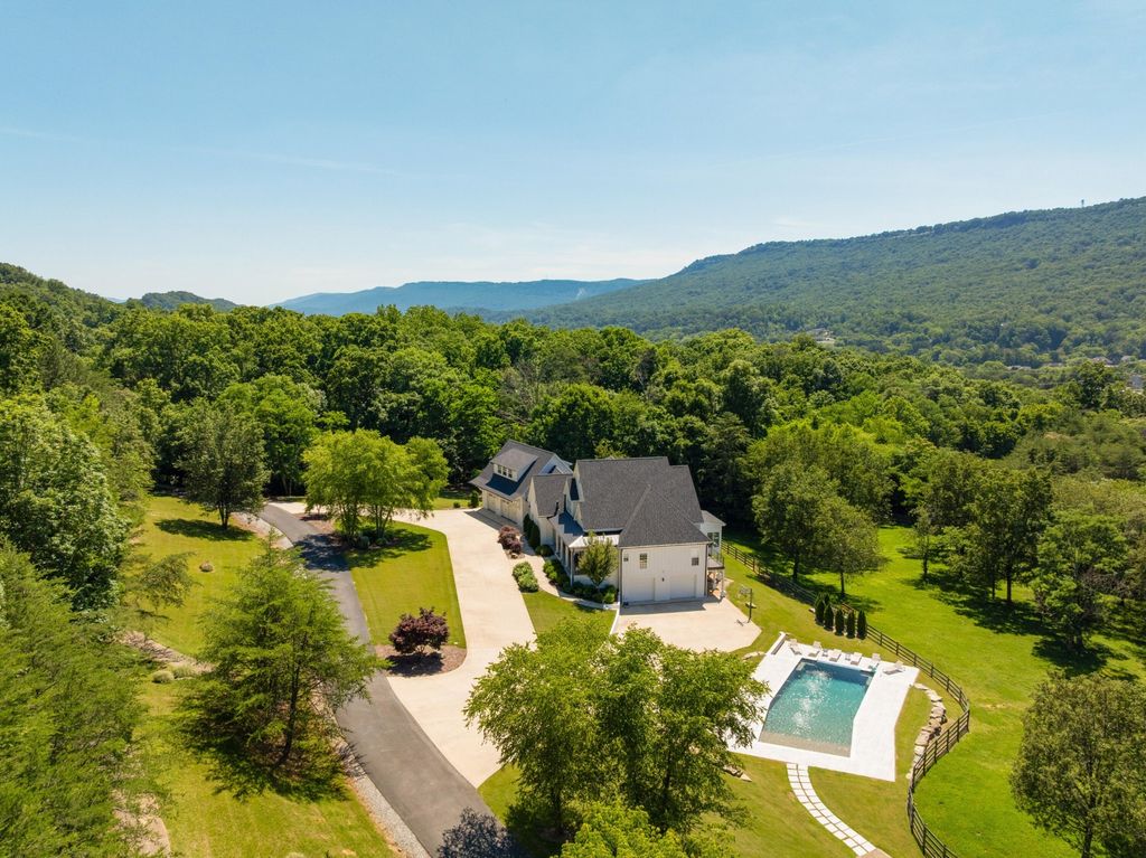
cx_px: 573
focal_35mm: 24
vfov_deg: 56.8
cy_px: 429
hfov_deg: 71.6
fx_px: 794
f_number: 7.1
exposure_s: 1/640
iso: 200
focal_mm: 12.29
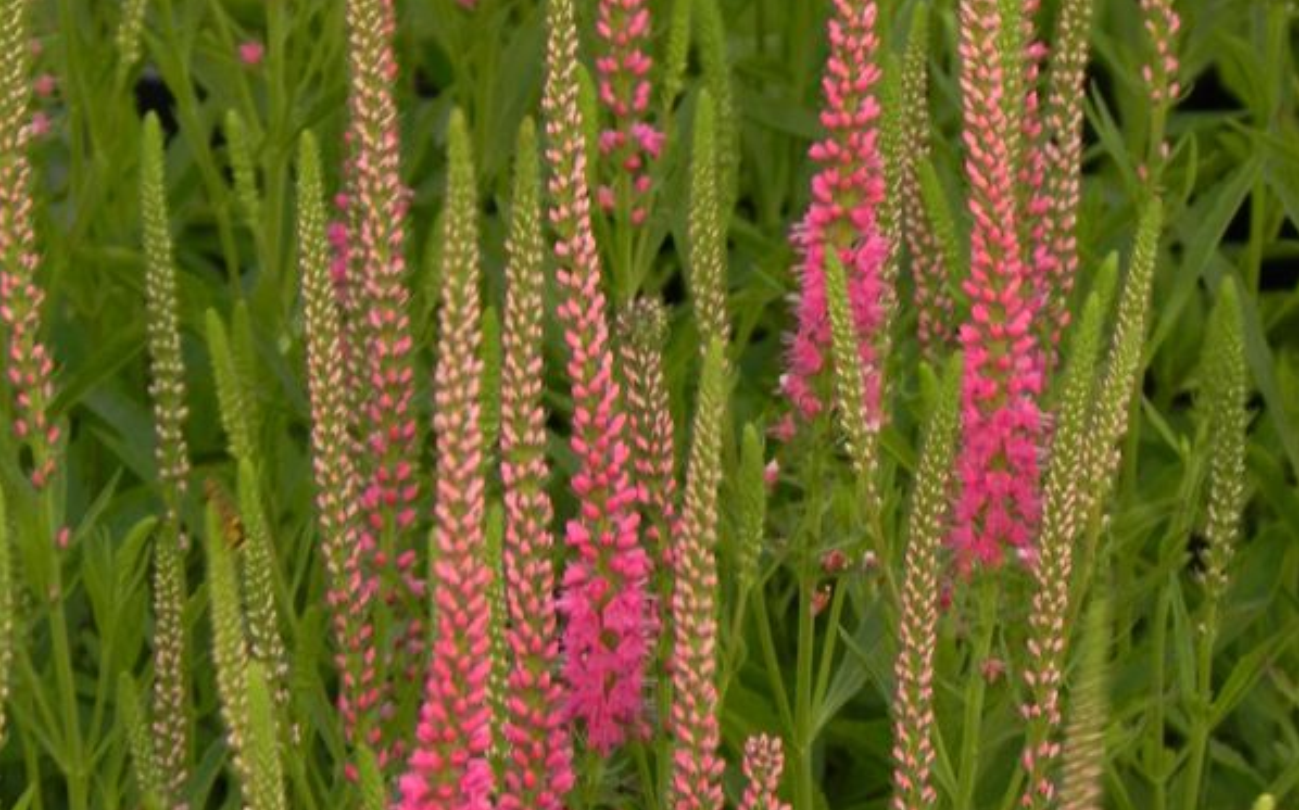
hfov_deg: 5.1
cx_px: 650
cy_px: 306
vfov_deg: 3.2
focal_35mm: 413
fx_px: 14613
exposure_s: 1/15
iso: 160
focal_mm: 51.8
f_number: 5.6
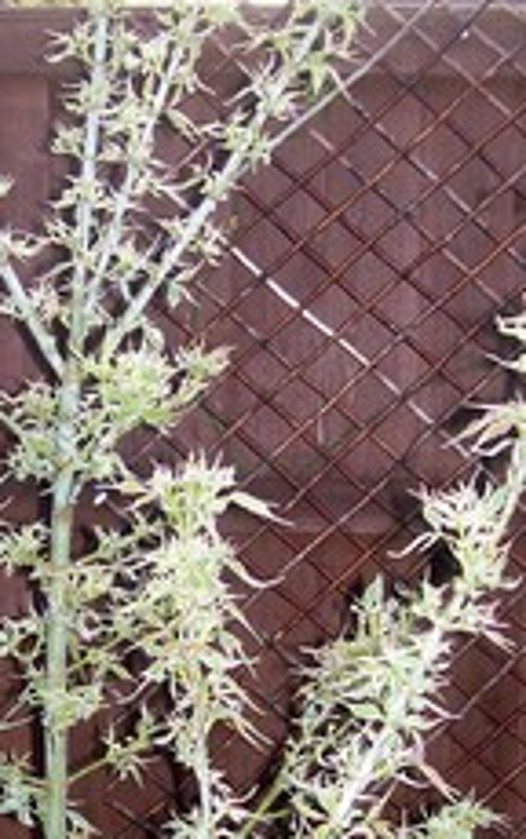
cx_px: 102
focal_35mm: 73
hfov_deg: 17.7
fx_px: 1672
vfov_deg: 27.8
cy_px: 620
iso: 80
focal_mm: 6
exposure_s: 1/64
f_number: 2.7
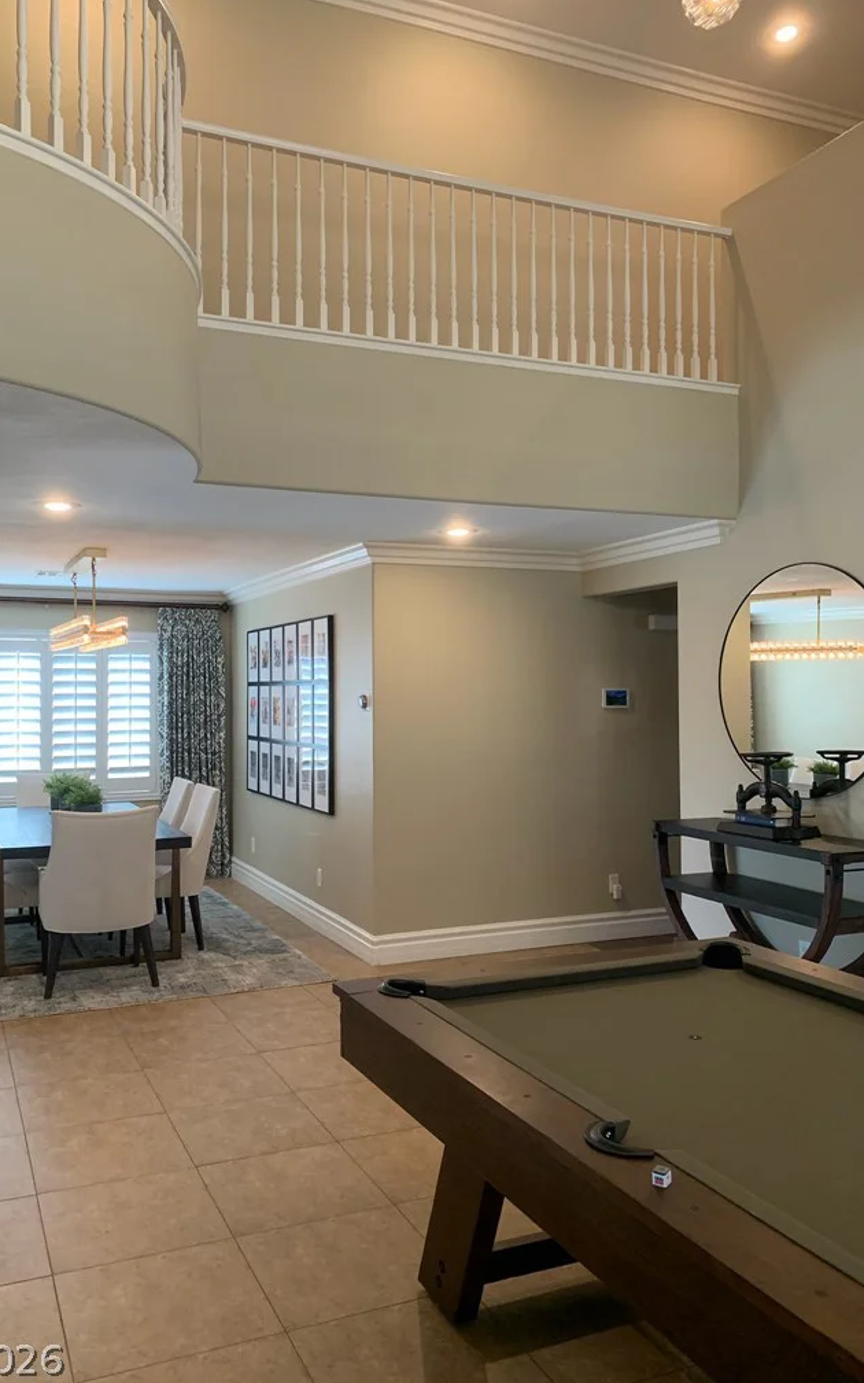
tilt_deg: +1.5
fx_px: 1055
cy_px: 689
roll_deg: +0.1
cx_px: 392
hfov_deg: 44.5
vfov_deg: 66.5
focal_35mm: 28
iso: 100
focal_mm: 4.25
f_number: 1.8
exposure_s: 1/60
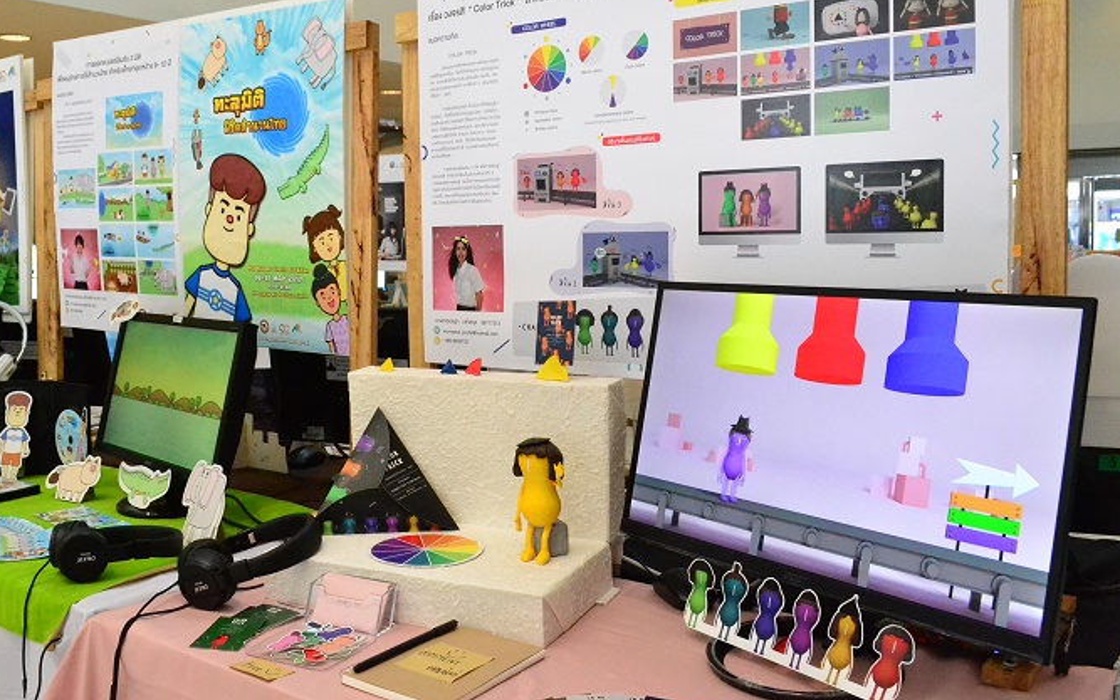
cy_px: 301
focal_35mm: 33
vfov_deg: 38.3
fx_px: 1007
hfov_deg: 57.8
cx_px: 463
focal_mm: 18
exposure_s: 1/200
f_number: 7.1
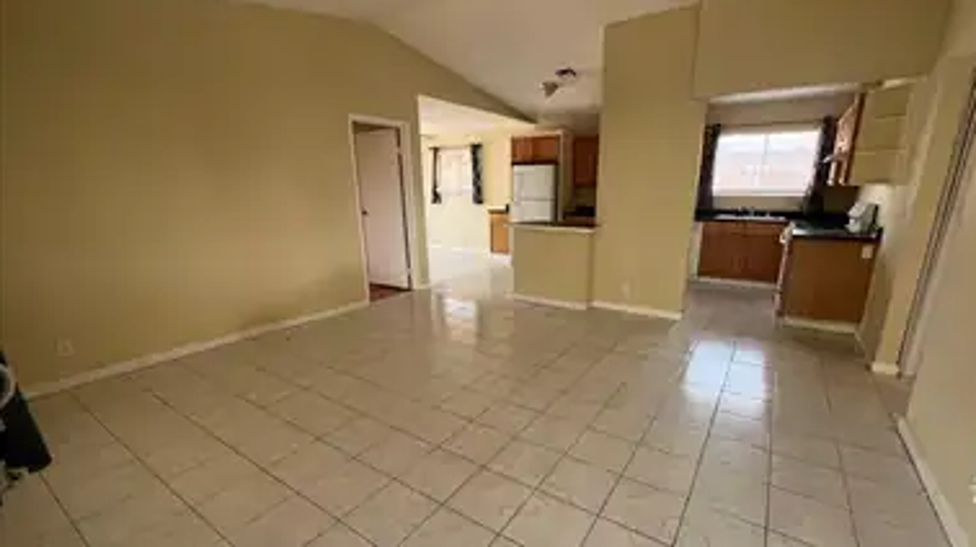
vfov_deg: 70.2
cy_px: 304
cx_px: 514
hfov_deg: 102.9
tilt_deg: -16.3
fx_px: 388
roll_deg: +0.7
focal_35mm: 15
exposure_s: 1/99
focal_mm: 1.57
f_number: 1.8
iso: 100
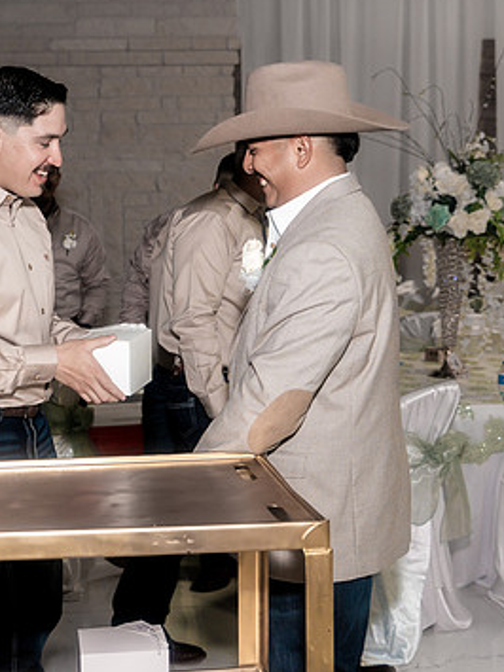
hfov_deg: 26.1
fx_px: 1068
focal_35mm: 55
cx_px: 108
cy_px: 308
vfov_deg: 34.9
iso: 2000
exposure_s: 1/250
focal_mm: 35
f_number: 4
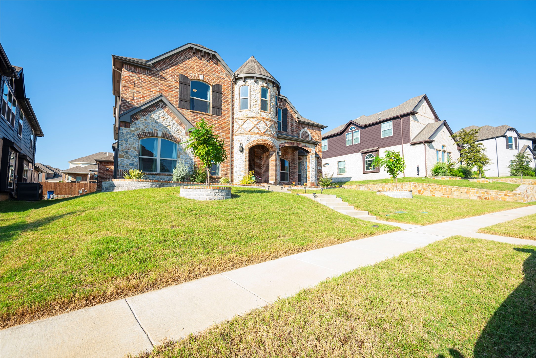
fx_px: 238
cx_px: 268
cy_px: 179
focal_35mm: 16
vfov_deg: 73.8
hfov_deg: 96.7
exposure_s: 1/200
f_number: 7.1
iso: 100
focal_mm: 16
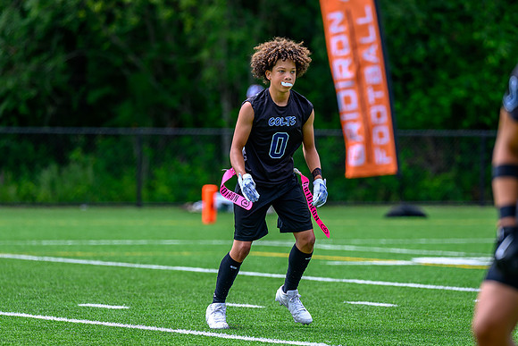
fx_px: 4385
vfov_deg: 4.5
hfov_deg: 6.8
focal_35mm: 305
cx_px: 264
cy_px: 165
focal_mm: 200
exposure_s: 1/800
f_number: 3.2
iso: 160
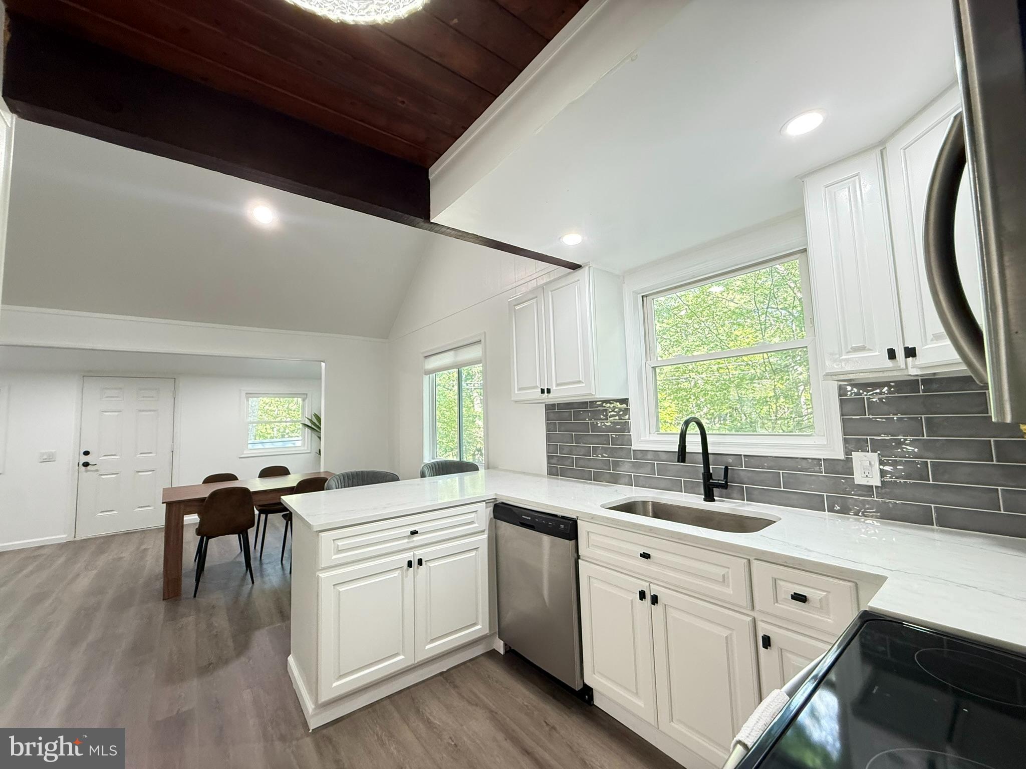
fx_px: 415
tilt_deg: +4.9
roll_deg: +1.8
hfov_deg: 102.1
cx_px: 513
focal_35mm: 14
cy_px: 384
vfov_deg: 85.7
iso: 400
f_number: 2.2
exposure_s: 1/60
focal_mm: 2.22
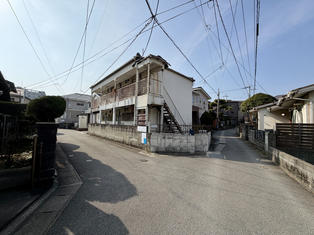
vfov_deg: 85.7
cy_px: 118
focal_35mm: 14
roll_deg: -0.4
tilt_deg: +2.8
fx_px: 127
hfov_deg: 102.1
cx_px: 157
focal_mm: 2.22
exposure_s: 1/1189
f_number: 2.2
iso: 25
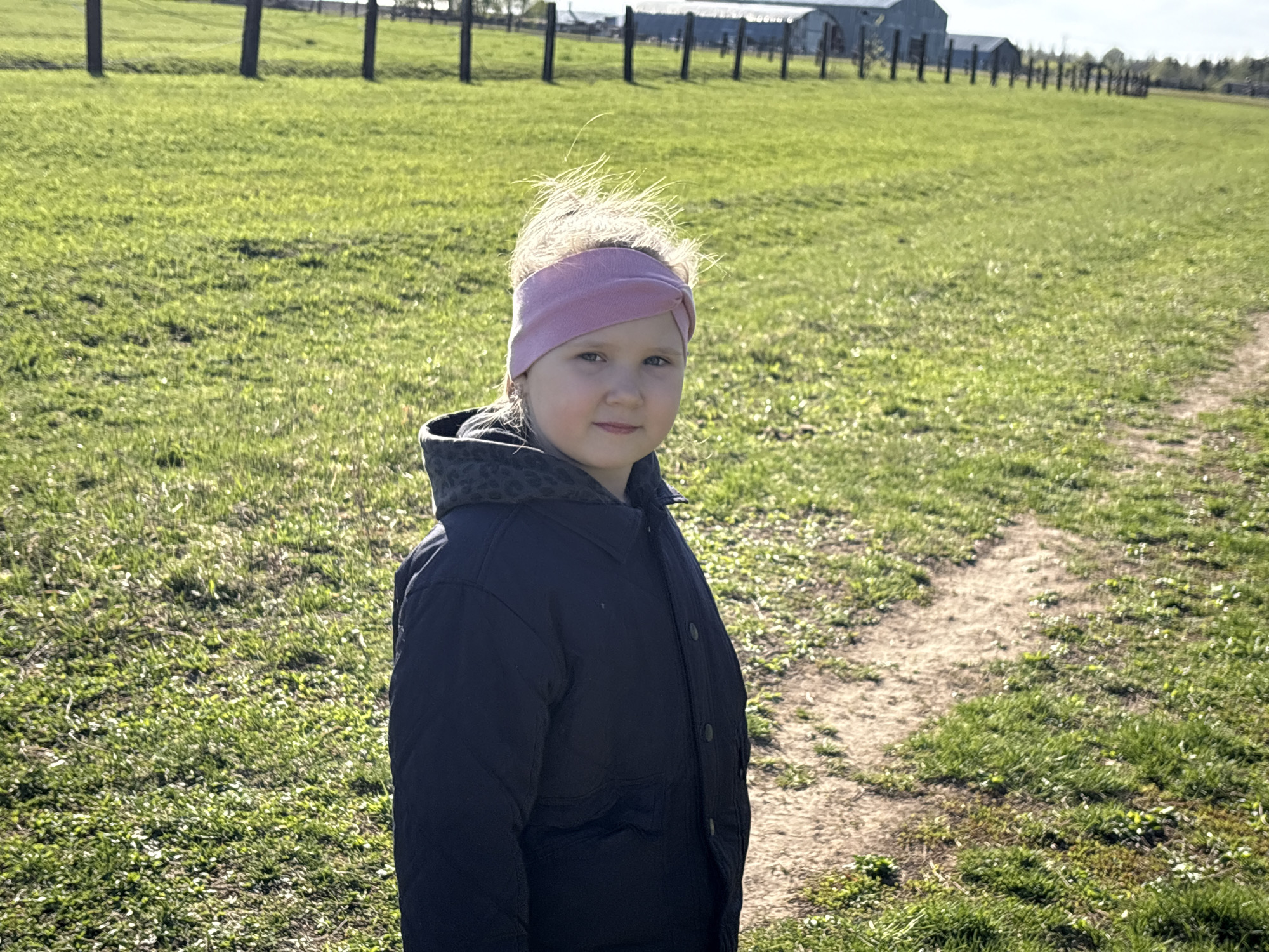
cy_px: 476
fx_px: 1906
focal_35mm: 52
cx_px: 634
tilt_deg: -11.8
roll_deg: -4.5
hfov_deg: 36.8
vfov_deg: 28.0
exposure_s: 1/1667
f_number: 1.6
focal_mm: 5.96
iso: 50
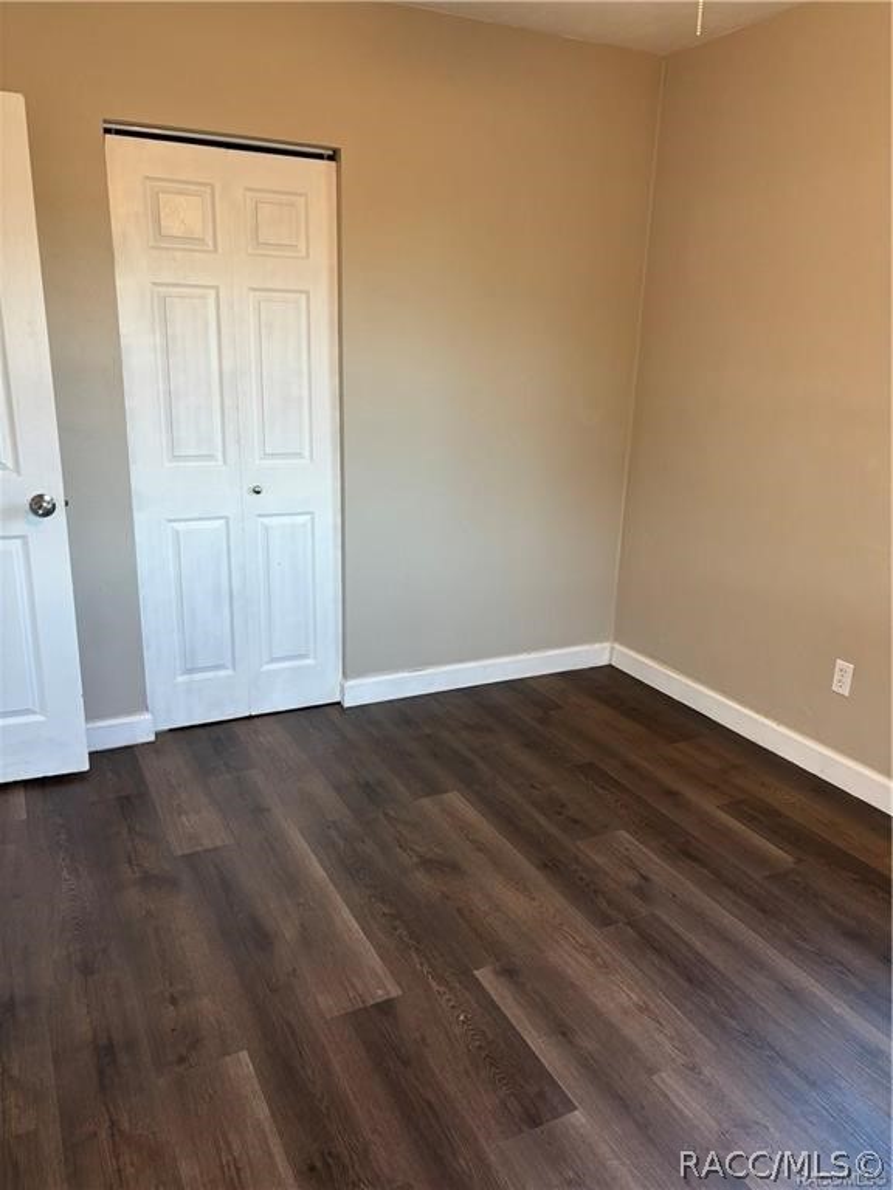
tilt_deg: -13.8
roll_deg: -1.4
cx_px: 446
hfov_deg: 53.1
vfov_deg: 67.3
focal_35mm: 26
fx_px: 894
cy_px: 595
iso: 80
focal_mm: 5.96
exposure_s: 1/60
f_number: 1.6
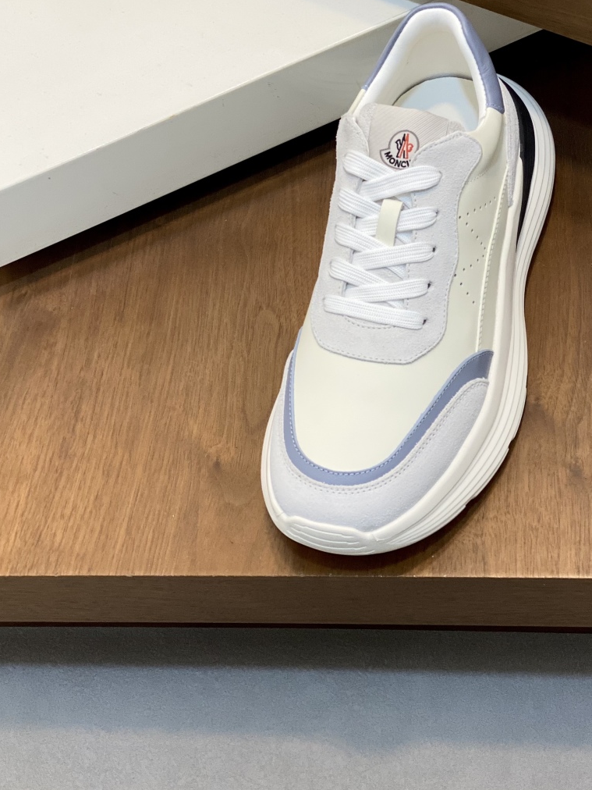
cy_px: 276
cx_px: 369
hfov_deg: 19.9
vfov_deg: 26.2
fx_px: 1687
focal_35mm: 74
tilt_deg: -55.6
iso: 50
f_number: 2
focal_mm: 6
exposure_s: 1/100
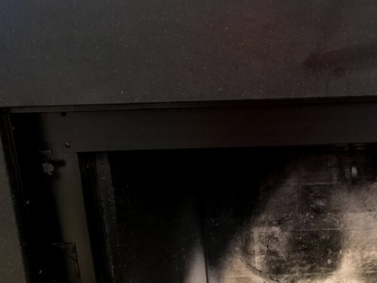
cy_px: 242
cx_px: 320
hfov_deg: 36.4
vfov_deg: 28.3
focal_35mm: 50
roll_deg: +1.5
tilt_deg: -16.6
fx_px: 545
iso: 100
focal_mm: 3.99
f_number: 1.8
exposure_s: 1/5
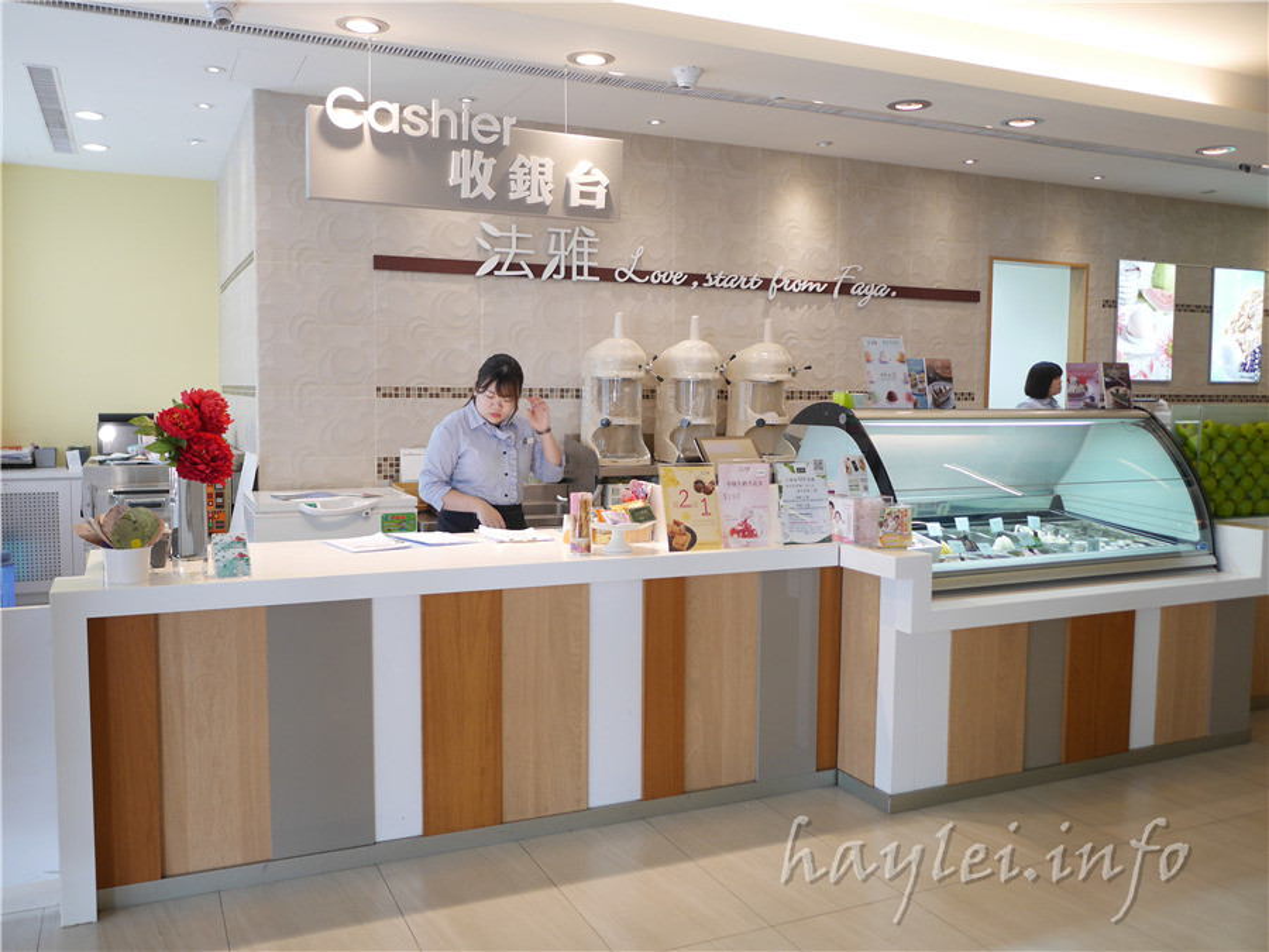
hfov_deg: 60.0
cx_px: 634
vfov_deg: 46.8
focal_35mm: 30
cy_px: 476
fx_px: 1100
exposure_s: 1/80
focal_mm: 15
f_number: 1.7
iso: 200
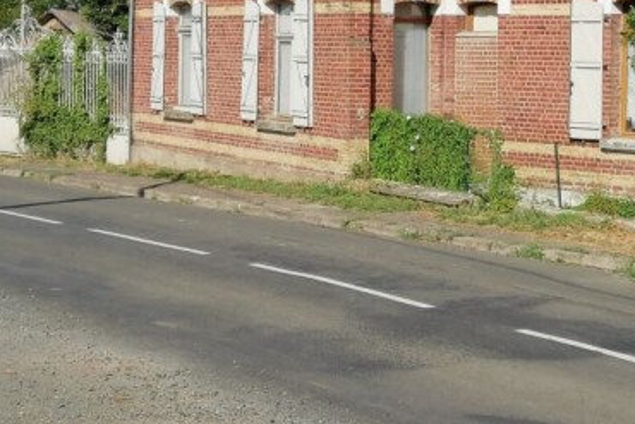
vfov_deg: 14.3
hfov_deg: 21.5
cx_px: 316
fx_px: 1676
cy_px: 94
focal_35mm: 95
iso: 50
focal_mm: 3.95
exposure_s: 1/1527
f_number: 1.8
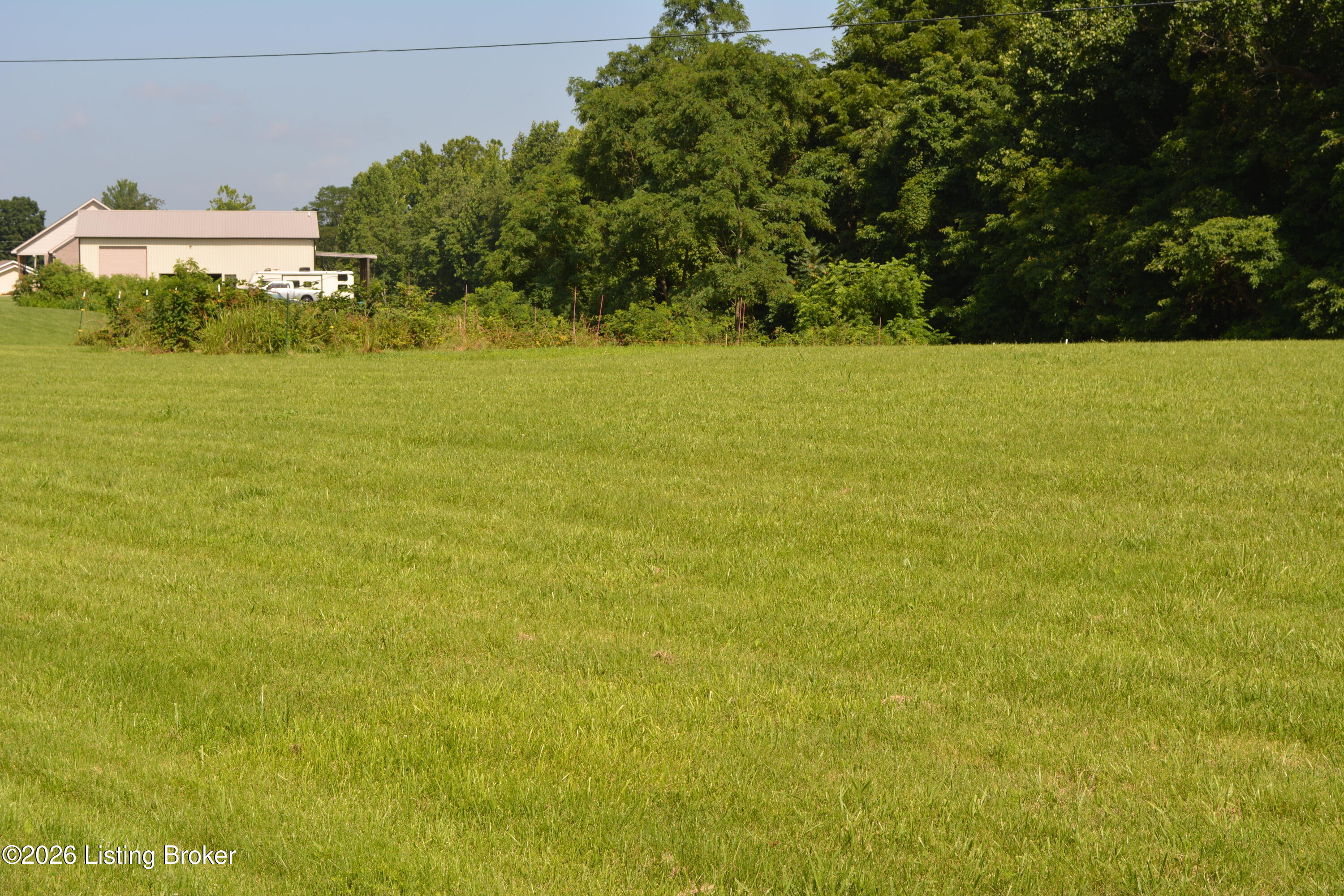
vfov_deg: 20.6
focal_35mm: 66
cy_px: 448
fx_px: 2464
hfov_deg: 30.5
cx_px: 672
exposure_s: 1/250
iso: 100
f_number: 8
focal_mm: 44
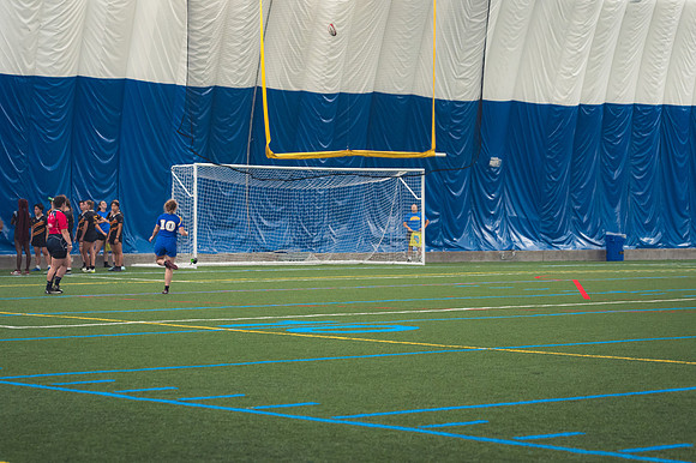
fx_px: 2029
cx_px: 348
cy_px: 232
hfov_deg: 19.5
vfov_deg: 13.0
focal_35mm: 105
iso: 2200
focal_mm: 70
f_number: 2.8
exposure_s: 1/320
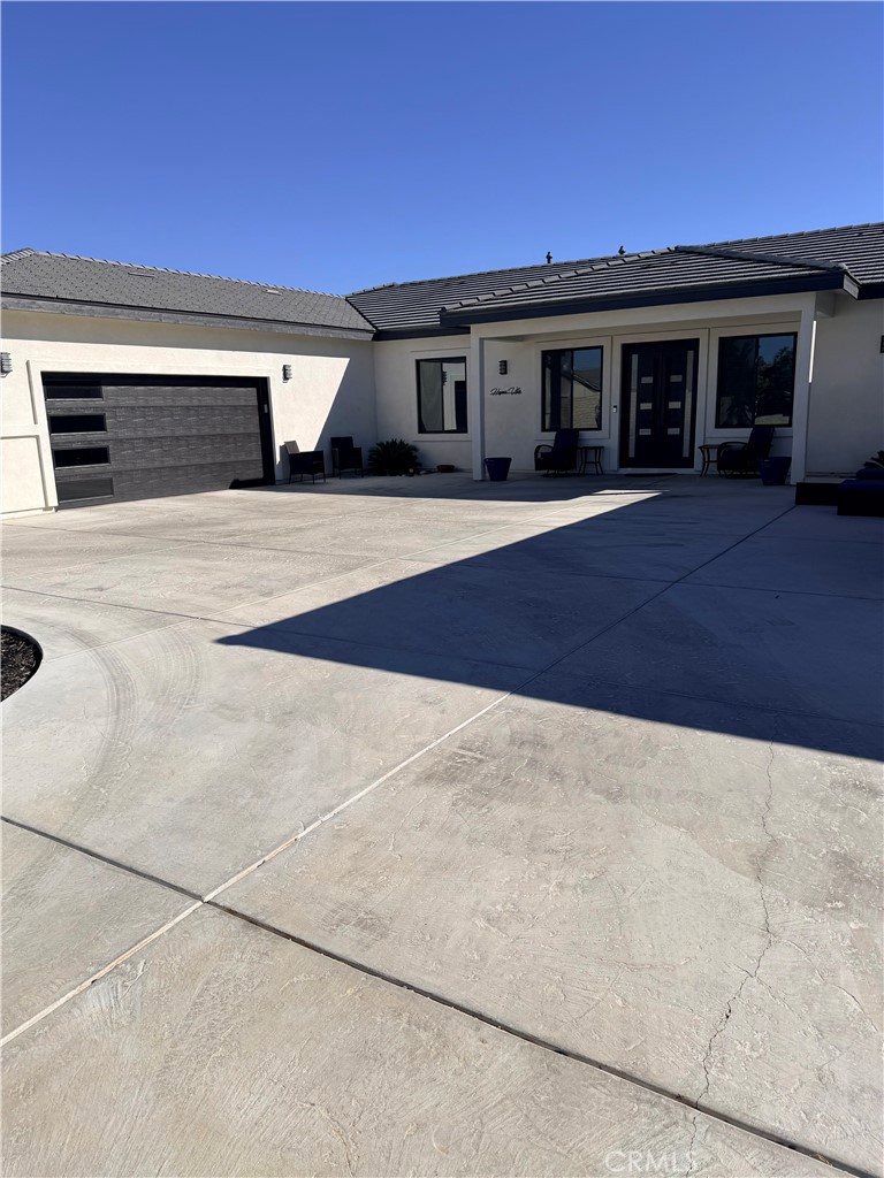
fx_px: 817
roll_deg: +2.3
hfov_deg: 56.8
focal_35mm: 24
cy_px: 589
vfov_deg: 71.6
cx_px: 442
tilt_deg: -12.9
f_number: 1.78
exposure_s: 1/7353
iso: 80
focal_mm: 6.76
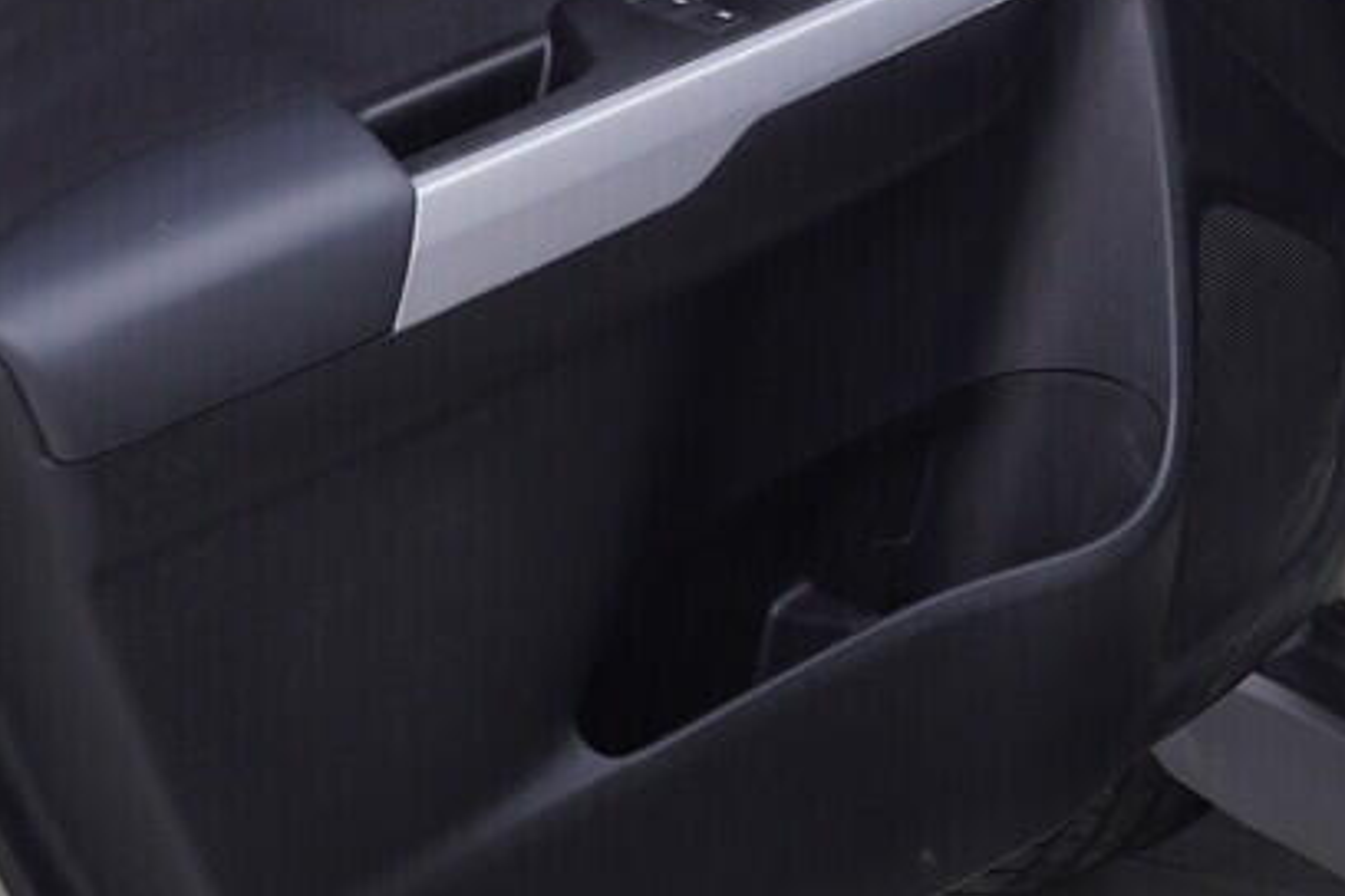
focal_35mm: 127
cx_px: 1253
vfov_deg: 10.5
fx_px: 4744
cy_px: -366
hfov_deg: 15.9
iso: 125
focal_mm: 24
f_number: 3.5
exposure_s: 1/60
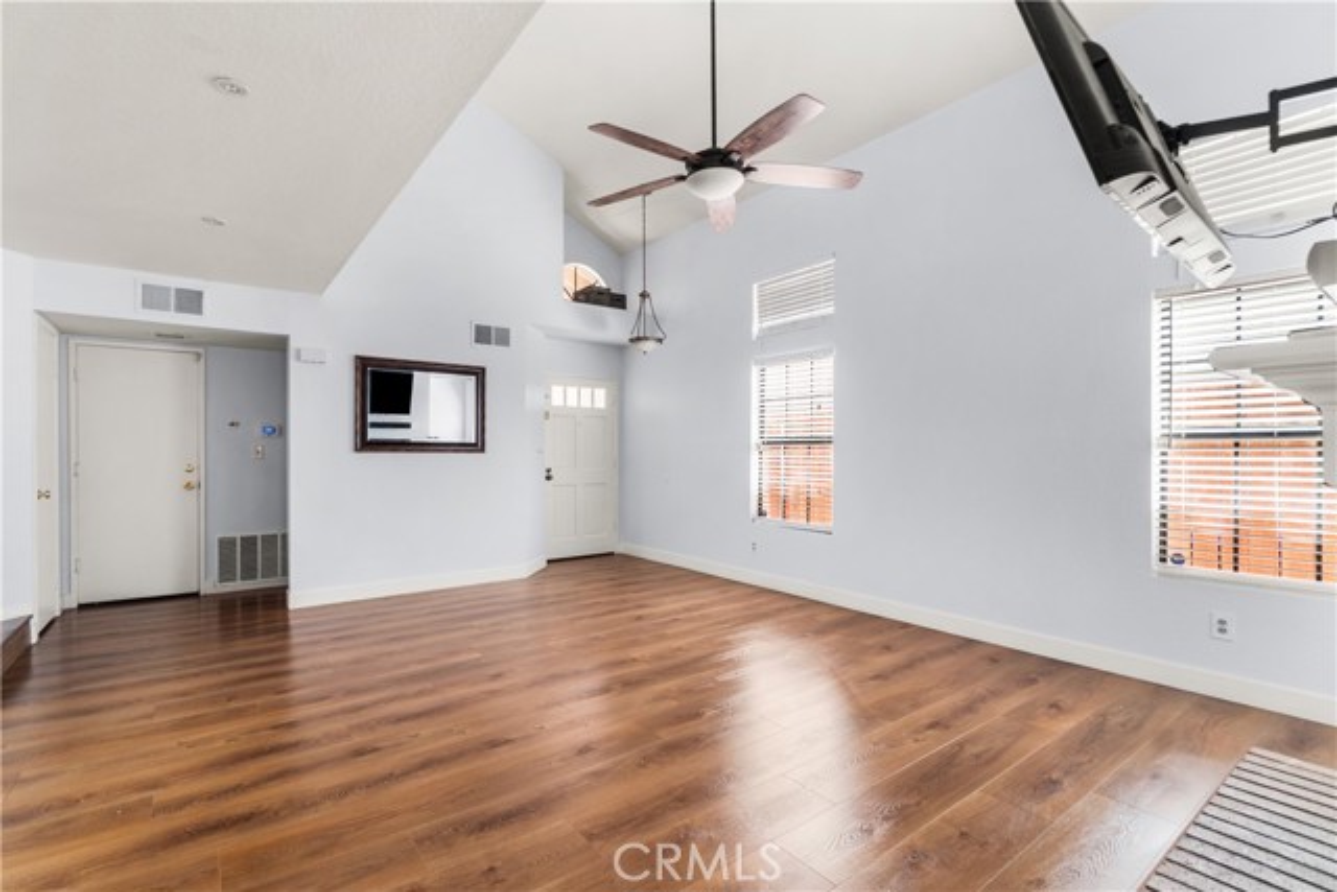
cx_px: 668
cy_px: 446
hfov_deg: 100.4
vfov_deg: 77.4
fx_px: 557
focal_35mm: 15
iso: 100
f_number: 7.1
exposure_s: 1/5
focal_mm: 10
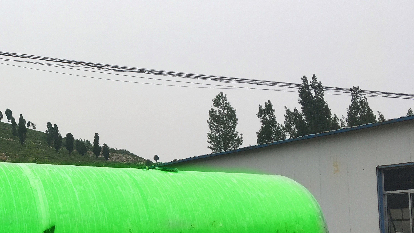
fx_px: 604
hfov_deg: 36.0
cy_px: 175
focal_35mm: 55
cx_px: 58
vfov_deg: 21.6
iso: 25
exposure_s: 1/370
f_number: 2.2
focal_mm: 4.15
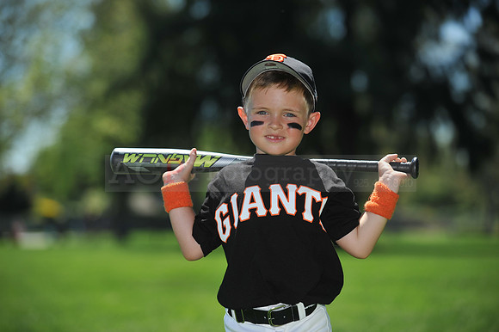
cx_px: 250
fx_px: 1870
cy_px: 166
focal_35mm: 135
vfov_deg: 10.1
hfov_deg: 15.2
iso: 200
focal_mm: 135
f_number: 4
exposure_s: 1/2000
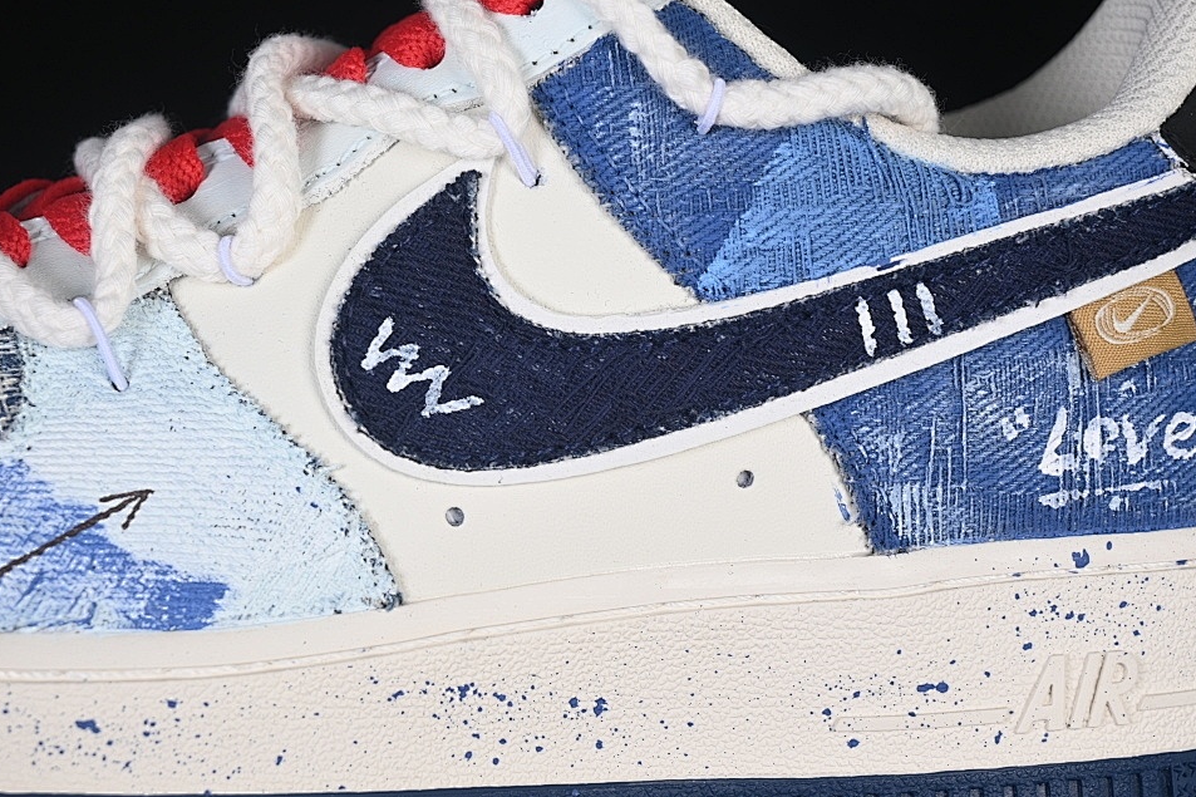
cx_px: 569
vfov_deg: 16.1
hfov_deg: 23.9
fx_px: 2823
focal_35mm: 85
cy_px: 422
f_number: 7.1
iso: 160
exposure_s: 1/60
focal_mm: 50
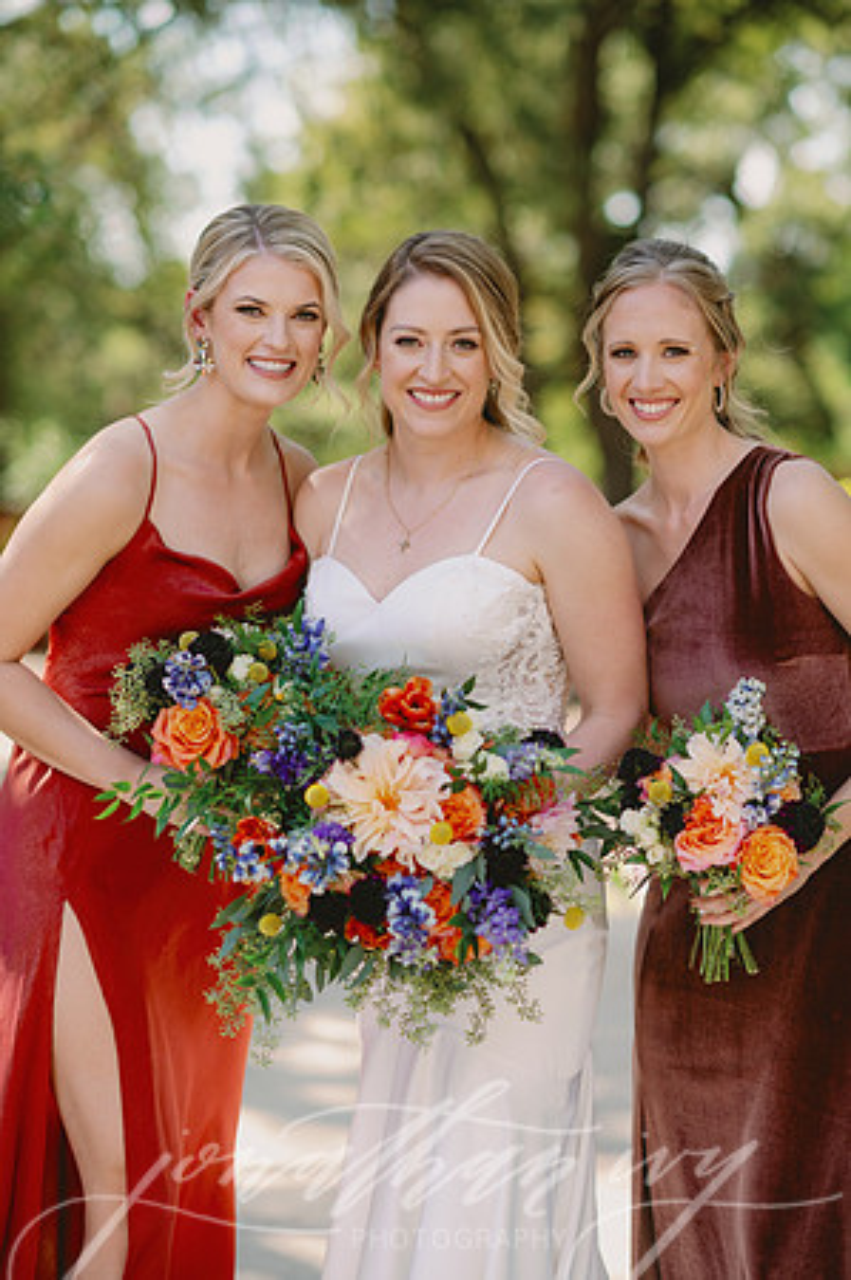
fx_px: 3021
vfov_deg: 23.9
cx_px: 426
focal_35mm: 85
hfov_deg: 16.0
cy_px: 640
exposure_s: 1/640
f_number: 2.2
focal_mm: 85
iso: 100
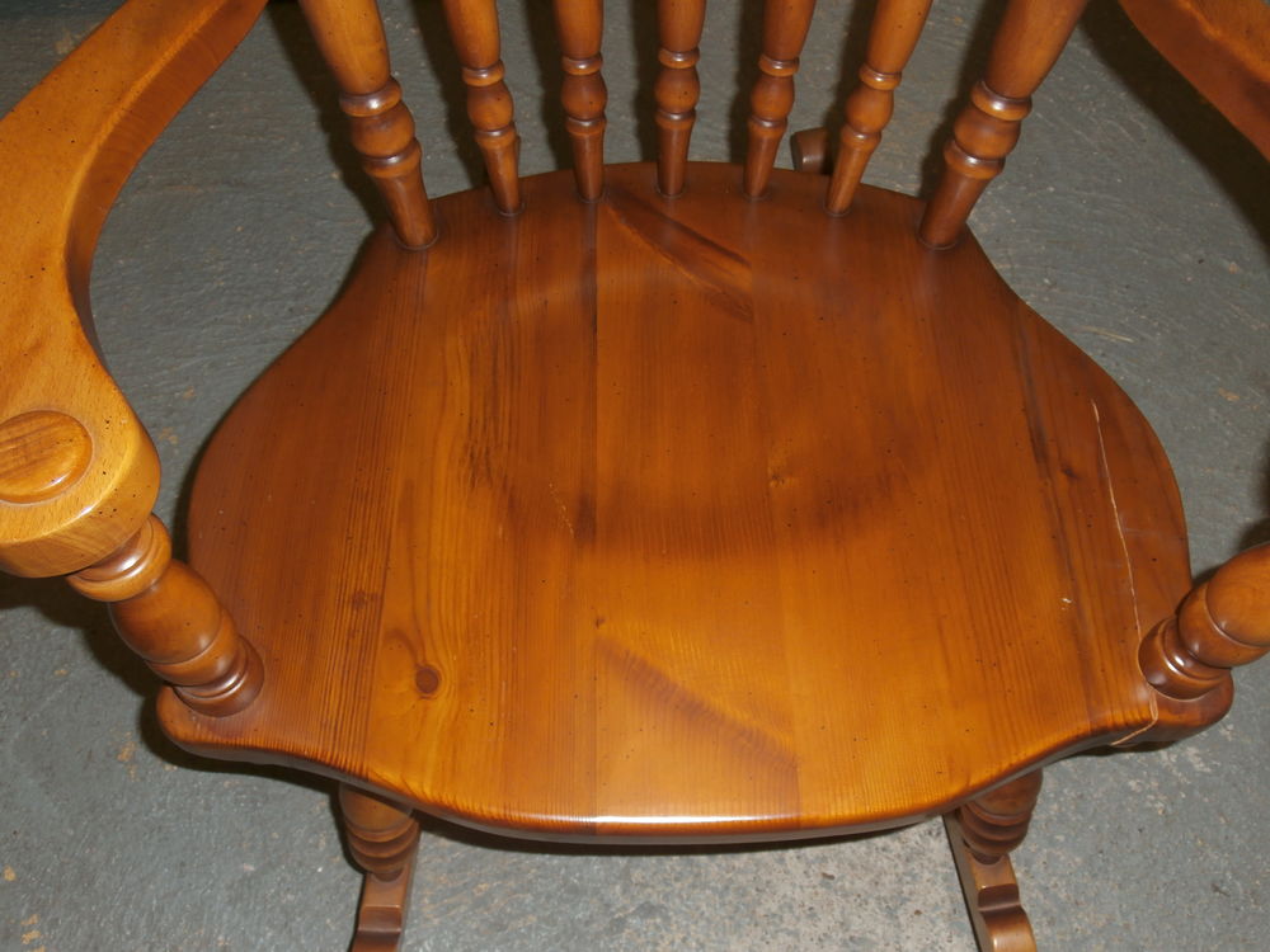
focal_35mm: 30
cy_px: 476
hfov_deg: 60.0
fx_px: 1101
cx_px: 635
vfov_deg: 46.8
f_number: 3.5
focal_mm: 5.36
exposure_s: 1/30
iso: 100
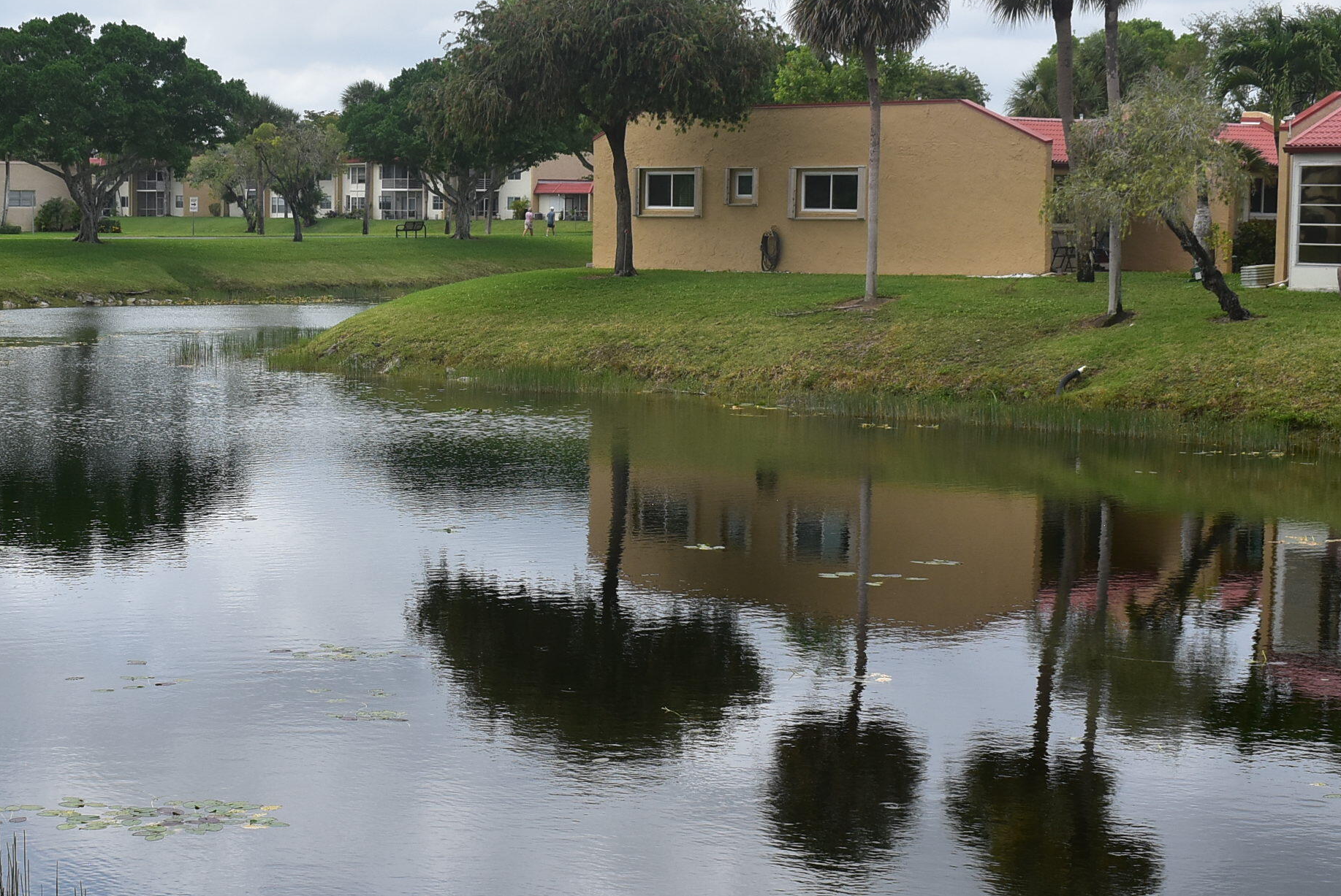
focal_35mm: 76
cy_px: 538
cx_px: 366
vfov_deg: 18.0
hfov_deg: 26.4
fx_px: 2827
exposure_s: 1/500
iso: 400
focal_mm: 31
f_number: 11
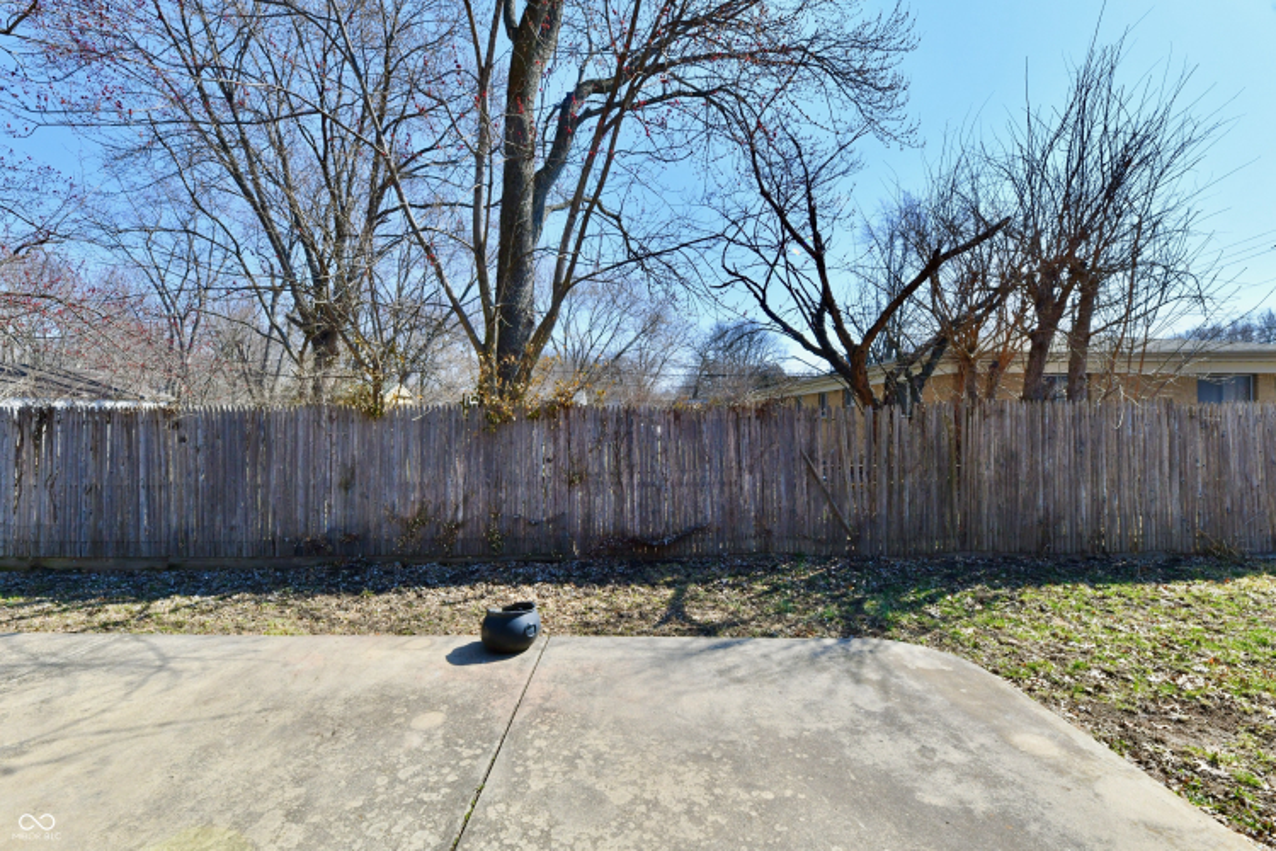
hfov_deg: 104.3
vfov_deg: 81.2
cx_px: 638
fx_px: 496
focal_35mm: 14
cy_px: 426
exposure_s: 1/640
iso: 640
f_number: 13
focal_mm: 14
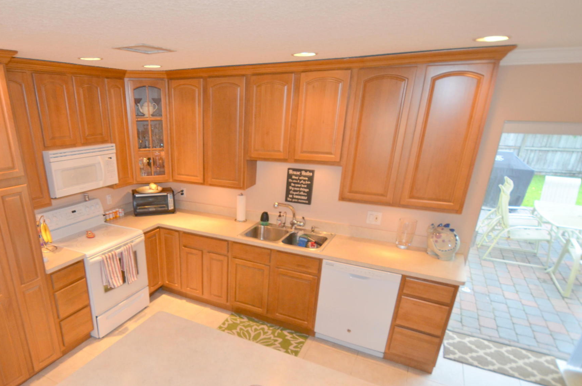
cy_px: 252
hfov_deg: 79.4
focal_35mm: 21
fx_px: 339
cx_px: 209
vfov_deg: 58.2
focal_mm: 10
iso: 400
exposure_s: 1/125
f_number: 3.5
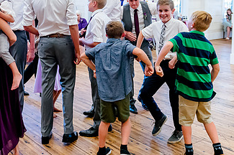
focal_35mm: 51
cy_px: 30
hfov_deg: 38.7
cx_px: 93
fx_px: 331
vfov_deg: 25.9
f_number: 2.8
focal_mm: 24
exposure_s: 1/640
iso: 2500
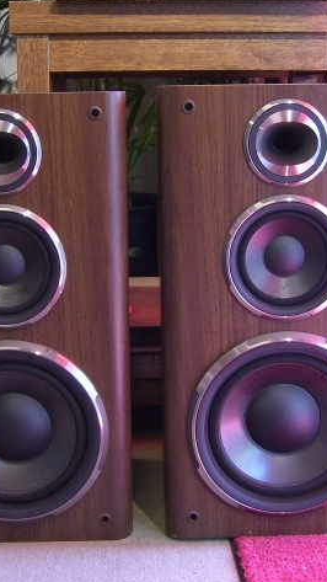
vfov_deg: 37.2
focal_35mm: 56
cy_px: 292
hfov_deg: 21.4
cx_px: 145
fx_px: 863
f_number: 2.8
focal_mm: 7.9
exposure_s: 1/50
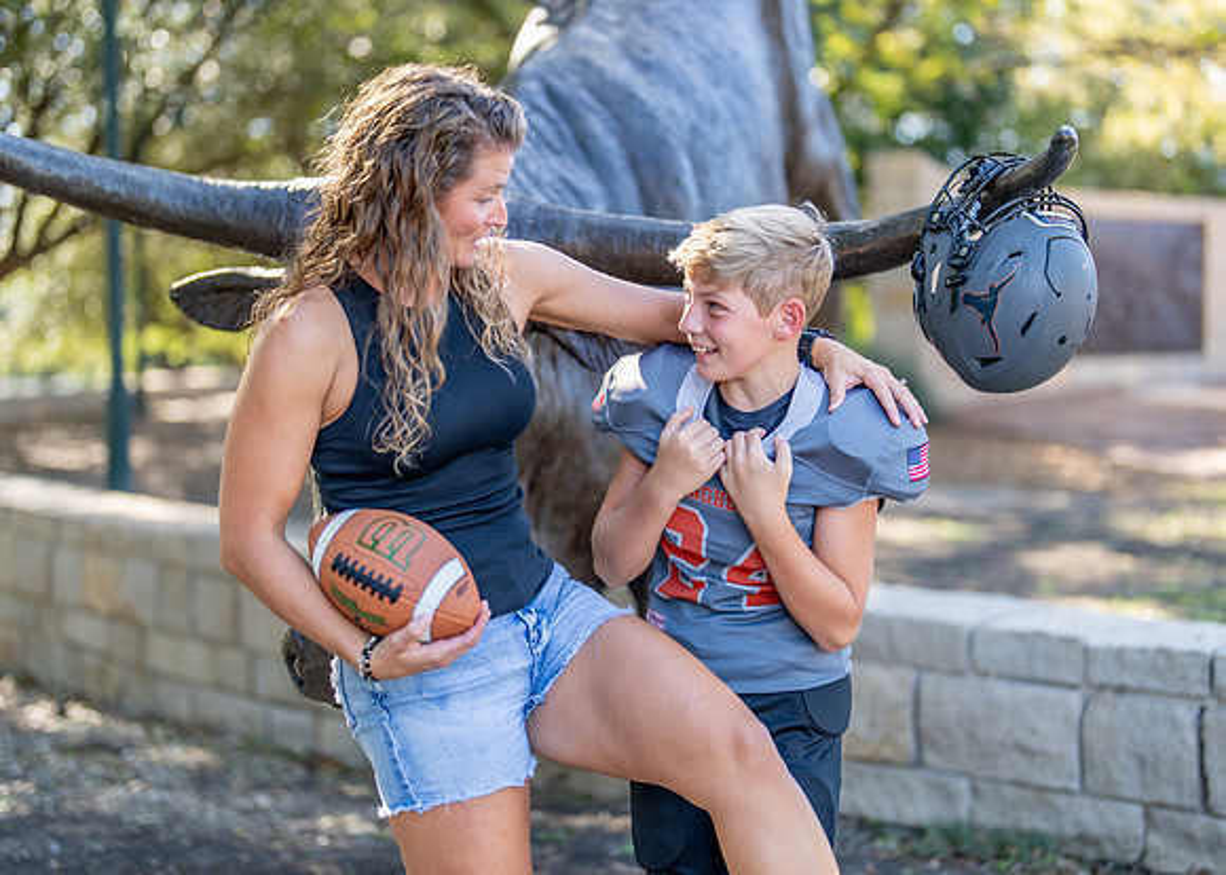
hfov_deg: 33.9
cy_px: 404
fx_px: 2009
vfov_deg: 24.6
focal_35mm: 58
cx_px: 620
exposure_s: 1/1000
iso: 100
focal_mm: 50
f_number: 1.2
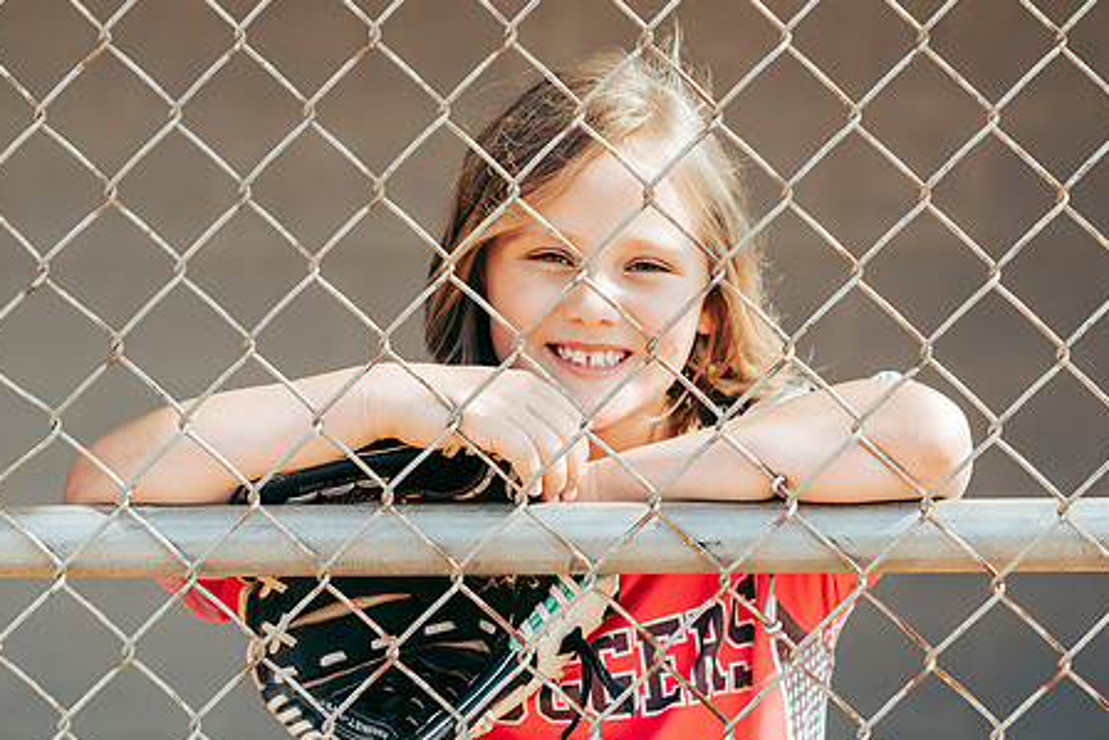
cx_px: 597
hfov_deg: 18.1
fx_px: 3482
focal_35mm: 113
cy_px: 400
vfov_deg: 12.1
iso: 160
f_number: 2.8
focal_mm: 85
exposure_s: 1/800
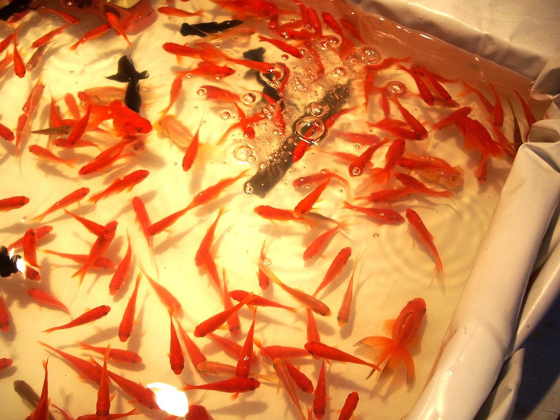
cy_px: 210
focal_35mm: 35
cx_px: 280
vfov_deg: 40.7
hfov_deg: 52.6
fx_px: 566
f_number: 2.6
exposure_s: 1/40
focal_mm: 5.8
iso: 100
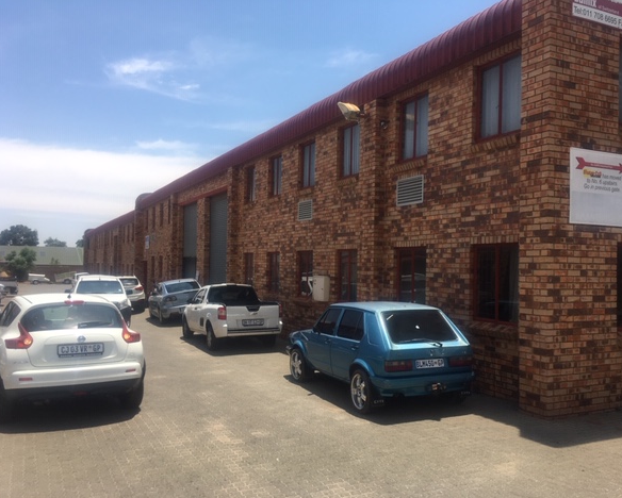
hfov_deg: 57.1
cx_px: 329
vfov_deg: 47.2
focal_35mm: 31
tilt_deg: +1.4
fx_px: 571
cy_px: 253
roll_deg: -0.5
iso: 25
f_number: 2.2
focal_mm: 4.15
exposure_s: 1/1538
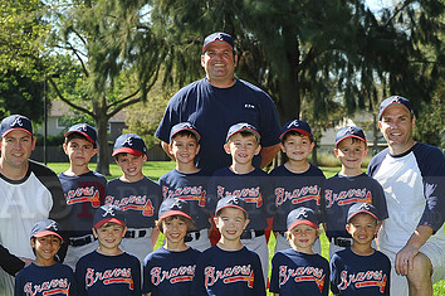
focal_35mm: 141
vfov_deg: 9.7
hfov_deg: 14.6
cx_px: 202
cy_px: 193
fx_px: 1741
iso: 200
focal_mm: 86
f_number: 7.1
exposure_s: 1/320
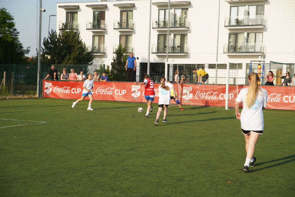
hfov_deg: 28.8
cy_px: 98
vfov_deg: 19.5
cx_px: 148
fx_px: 573
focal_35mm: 70
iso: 125
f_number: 5
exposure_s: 1/500
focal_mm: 70
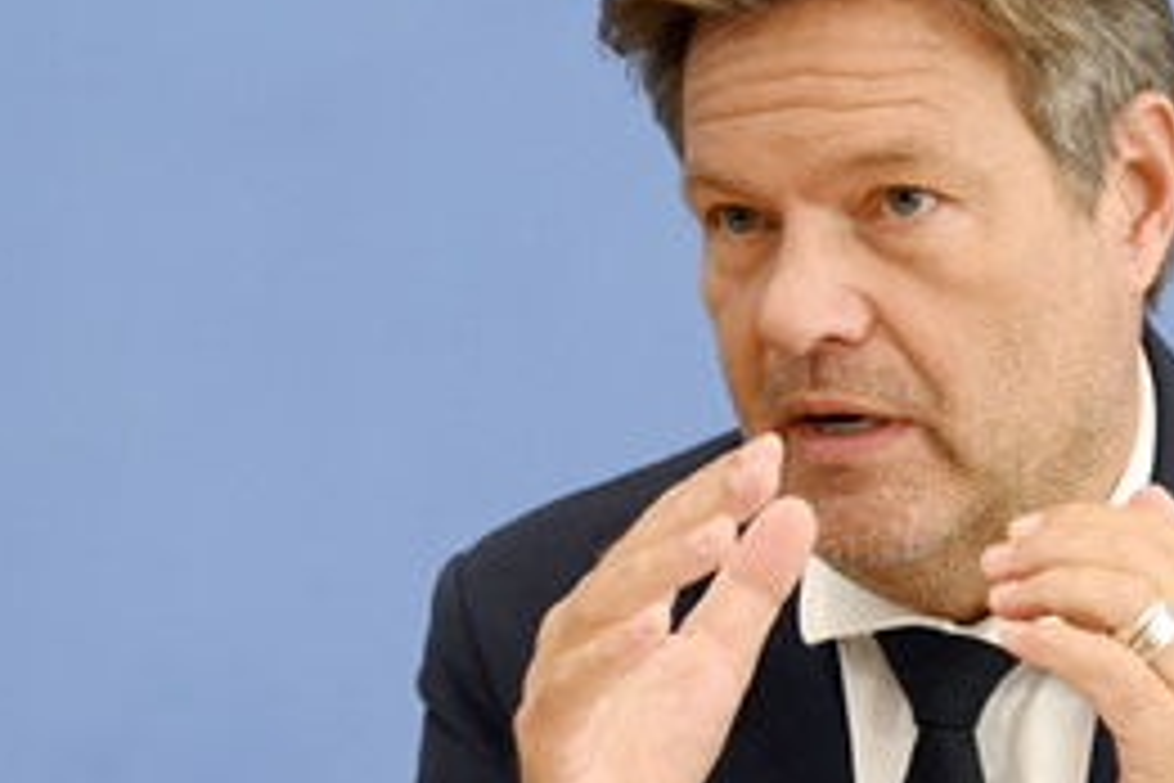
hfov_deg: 9.9
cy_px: 418
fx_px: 6750
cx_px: 848
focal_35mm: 207
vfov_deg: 6.6
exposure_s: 1/1000
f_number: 5
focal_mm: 120
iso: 3200
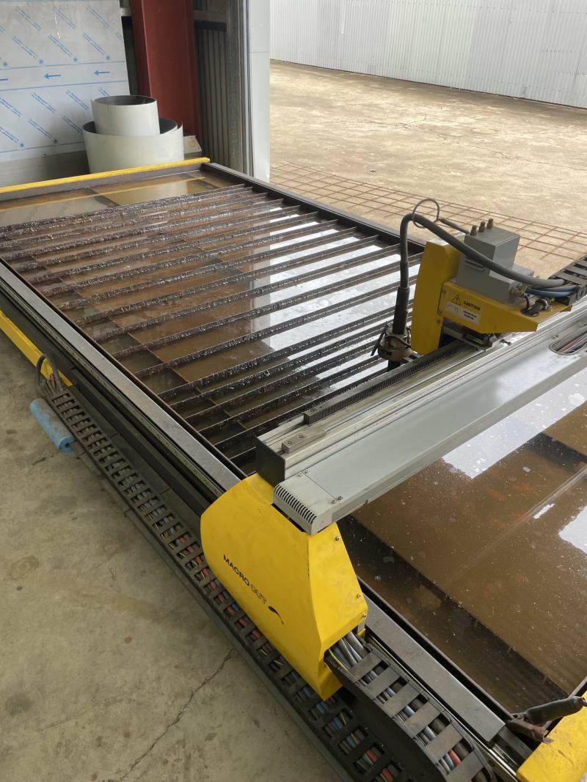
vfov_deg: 67.3
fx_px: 588
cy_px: 391
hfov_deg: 53.1
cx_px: 294
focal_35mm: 26
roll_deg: -0.6
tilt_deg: -33.9
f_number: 1.6
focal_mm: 4.2
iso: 32
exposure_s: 1/121
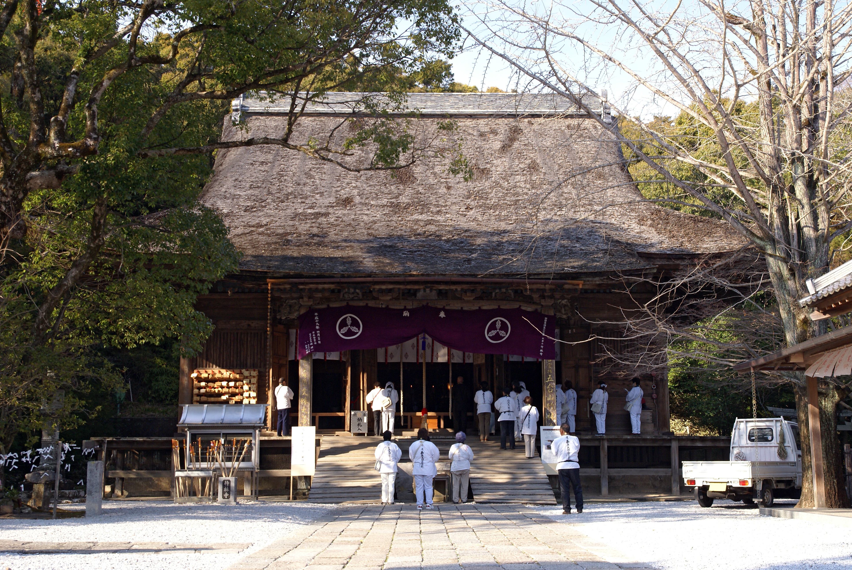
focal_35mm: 45
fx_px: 1066
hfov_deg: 43.6
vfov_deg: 29.9
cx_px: 426
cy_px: 285
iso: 250
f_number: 6.3
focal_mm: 30
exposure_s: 1/60
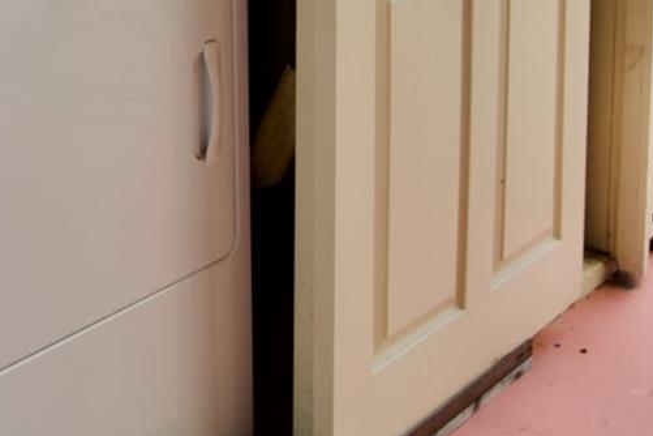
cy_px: -140
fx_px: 1215
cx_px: -31
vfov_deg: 18.8
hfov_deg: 27.9
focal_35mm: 67
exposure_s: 1/125
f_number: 5.6
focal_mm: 14
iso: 100
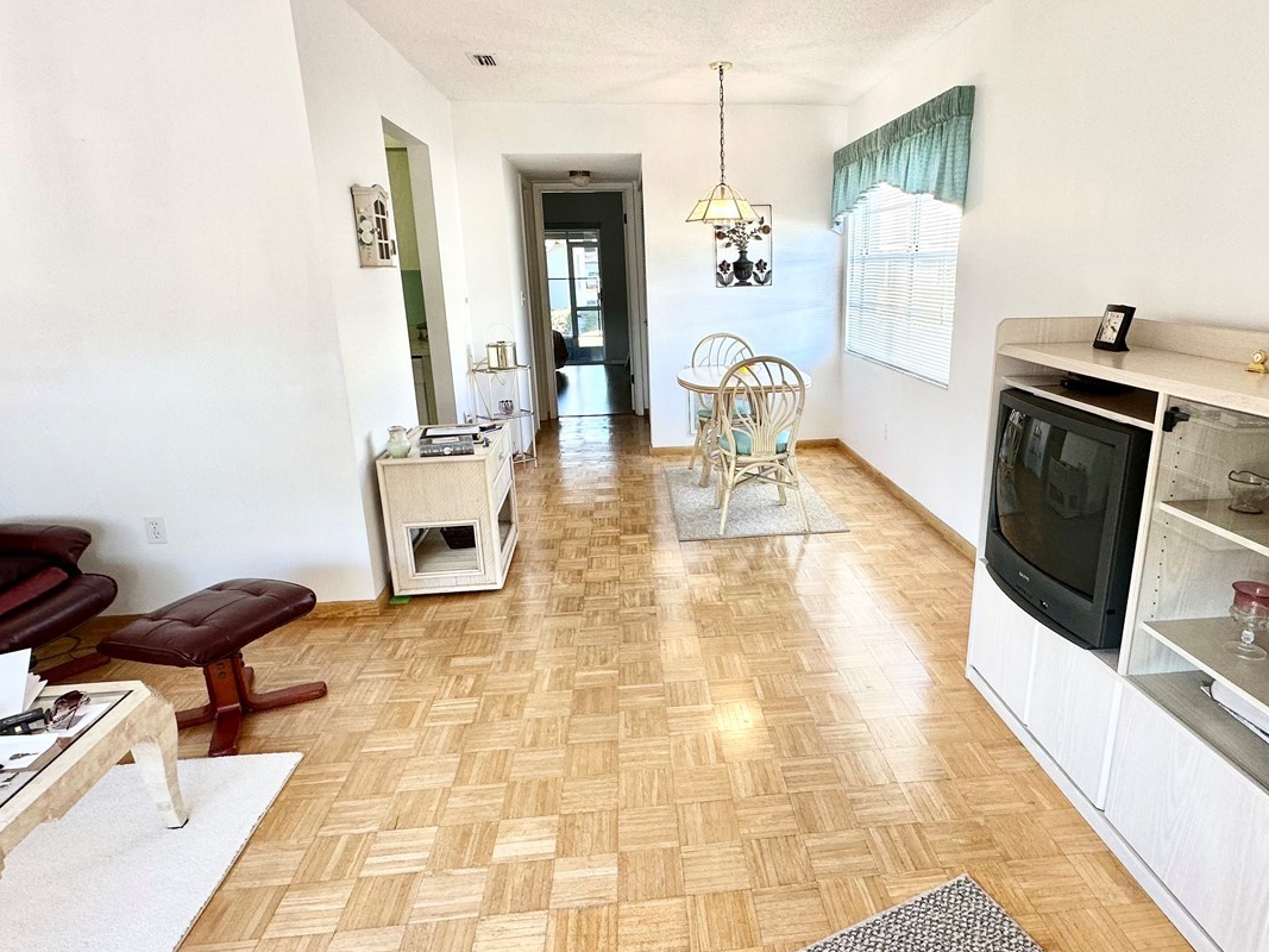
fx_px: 770
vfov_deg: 63.4
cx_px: 710
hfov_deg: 78.7
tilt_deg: -15.4
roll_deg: +0.8
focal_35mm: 21
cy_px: 474
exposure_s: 1/120
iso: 100
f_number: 2.2
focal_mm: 2.22
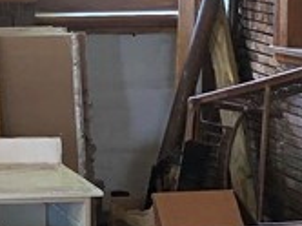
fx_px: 1237
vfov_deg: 10.4
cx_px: -207
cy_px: 31
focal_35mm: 142
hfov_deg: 12.9
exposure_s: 1/30
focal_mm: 6.3
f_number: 1.7
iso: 100
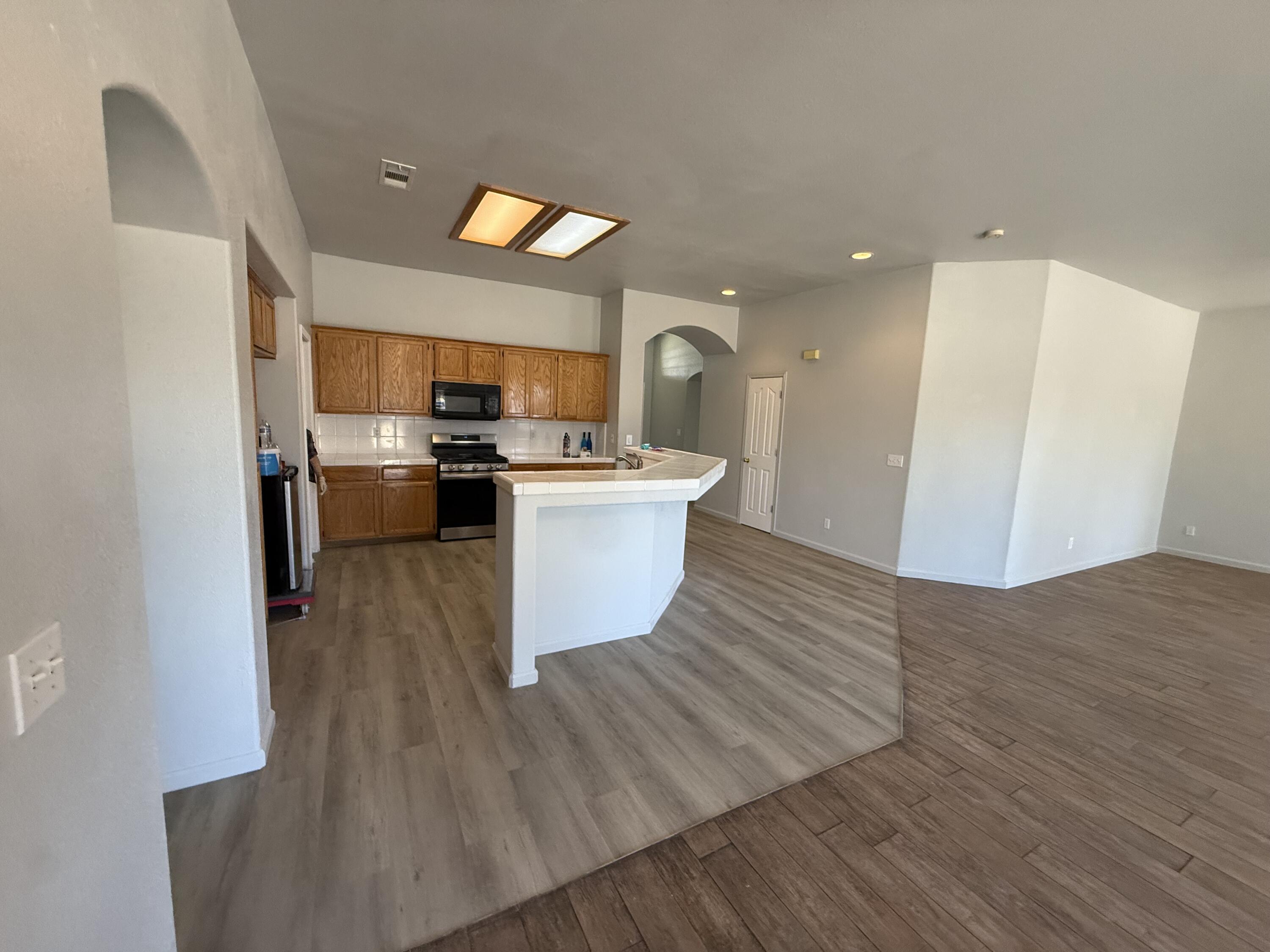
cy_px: 476
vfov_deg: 85.7
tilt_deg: -8.2
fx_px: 514
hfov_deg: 102.1
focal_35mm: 14
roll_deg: -3.1
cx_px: 635
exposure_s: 1/120
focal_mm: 2.22
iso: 250
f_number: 2.2
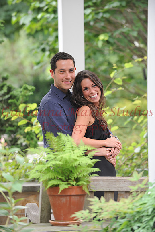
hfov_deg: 6.9
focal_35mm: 200
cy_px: 116
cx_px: 78
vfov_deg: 10.3
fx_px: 1293
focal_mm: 200
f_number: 4.5
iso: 500
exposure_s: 1/80
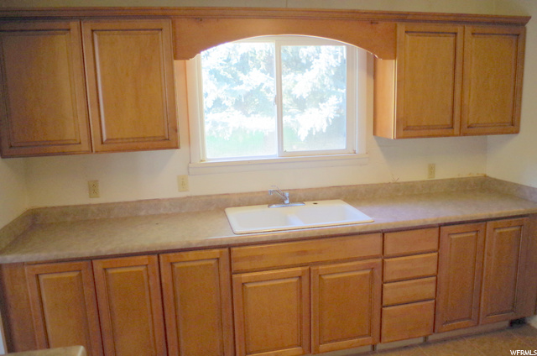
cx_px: 268
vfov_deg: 47.7
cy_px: 178
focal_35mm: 27
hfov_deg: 67.5
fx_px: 402
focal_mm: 18
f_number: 3.5
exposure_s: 1/250
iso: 1600
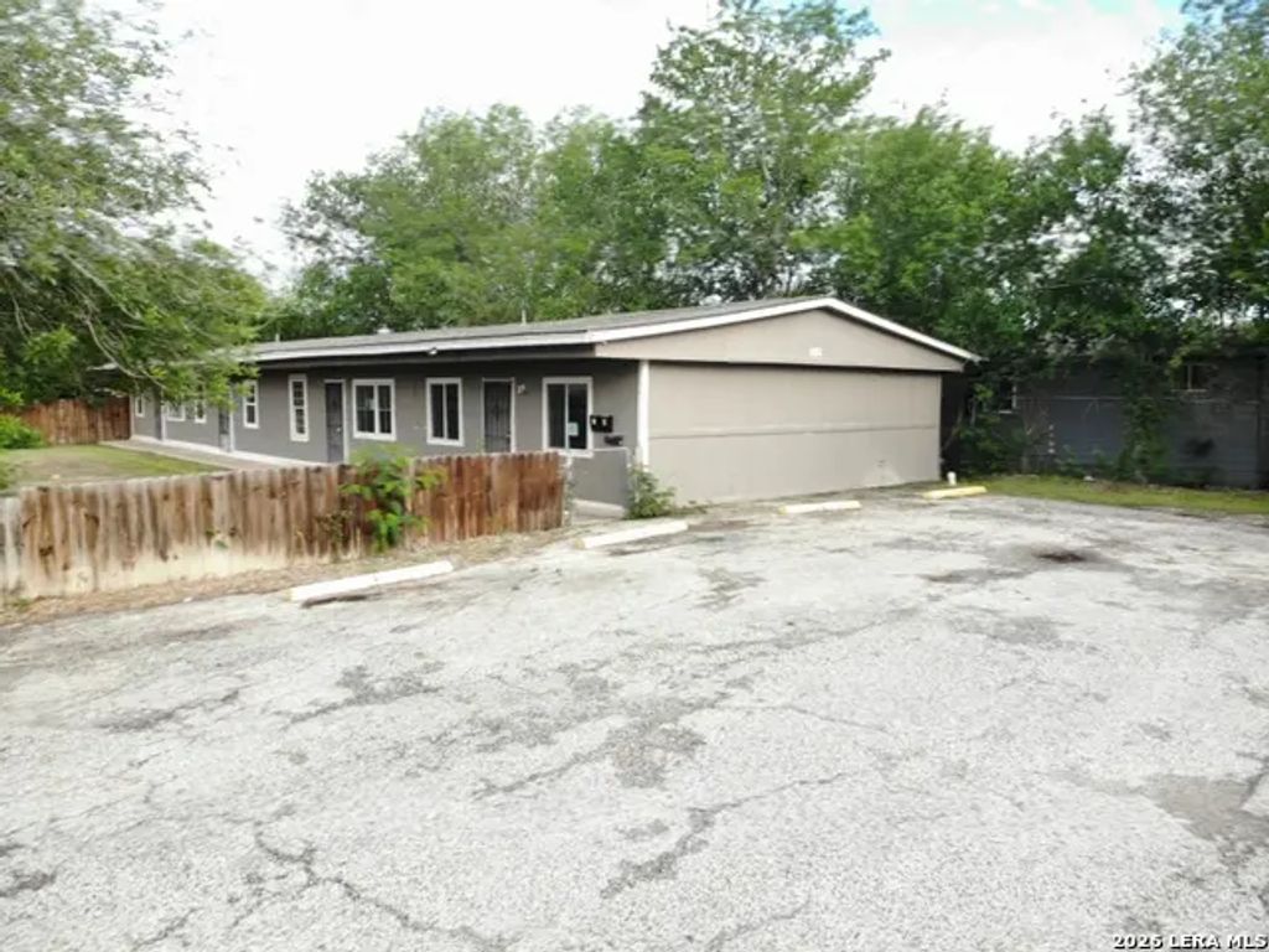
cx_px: 634
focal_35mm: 24
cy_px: 476
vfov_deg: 56.8
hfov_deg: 71.6
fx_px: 880
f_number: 2.8
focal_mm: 4.5
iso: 116
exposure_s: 1/230
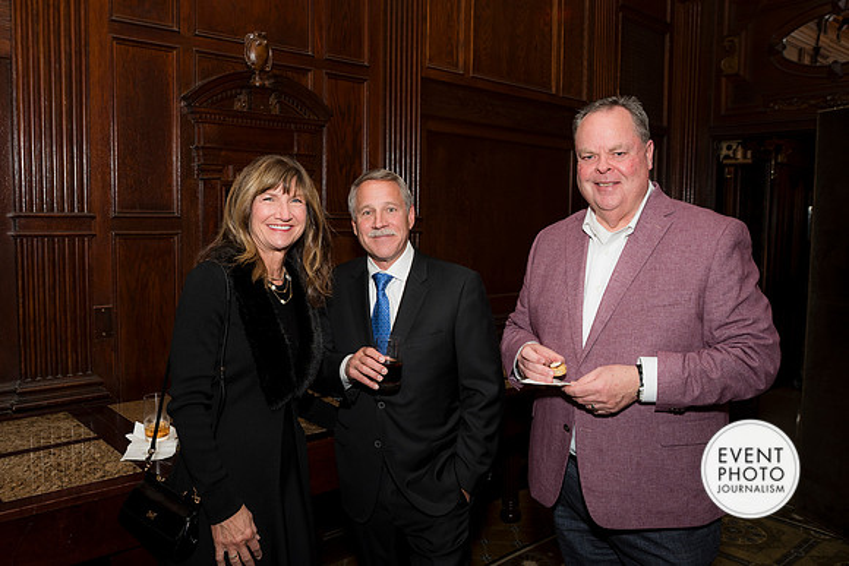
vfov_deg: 45.0
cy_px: 283
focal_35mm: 29
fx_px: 684
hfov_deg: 63.6
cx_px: 424
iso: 800
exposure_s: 1/125
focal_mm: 29
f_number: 5.6
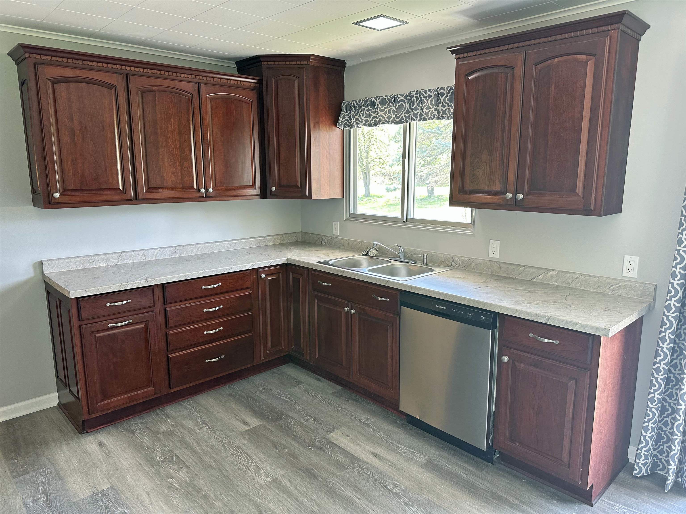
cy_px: 257
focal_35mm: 24
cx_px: 343
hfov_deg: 71.6
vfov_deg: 56.8
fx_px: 476
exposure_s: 1/60
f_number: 1.78
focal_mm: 6.86
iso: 160
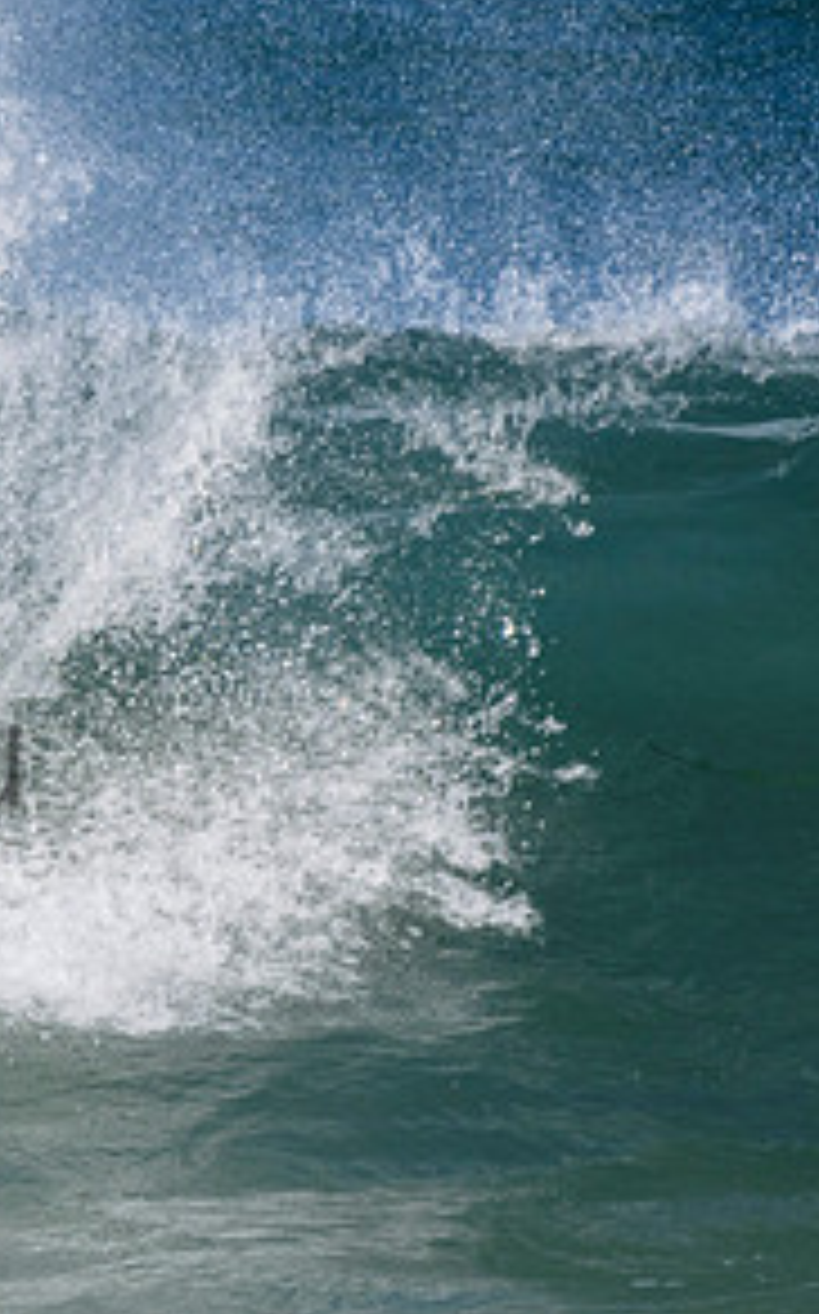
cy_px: 704
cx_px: -454
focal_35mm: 1521
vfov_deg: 1.4
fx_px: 54426
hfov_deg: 0.9
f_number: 5.6
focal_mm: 500
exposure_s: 1/4000
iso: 560
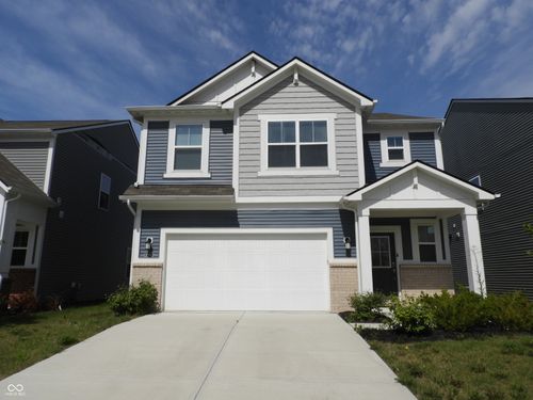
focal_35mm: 24
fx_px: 370
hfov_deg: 71.6
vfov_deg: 56.8
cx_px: 266
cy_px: 200
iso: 100
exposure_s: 1/2000
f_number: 4.8
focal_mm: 4.3
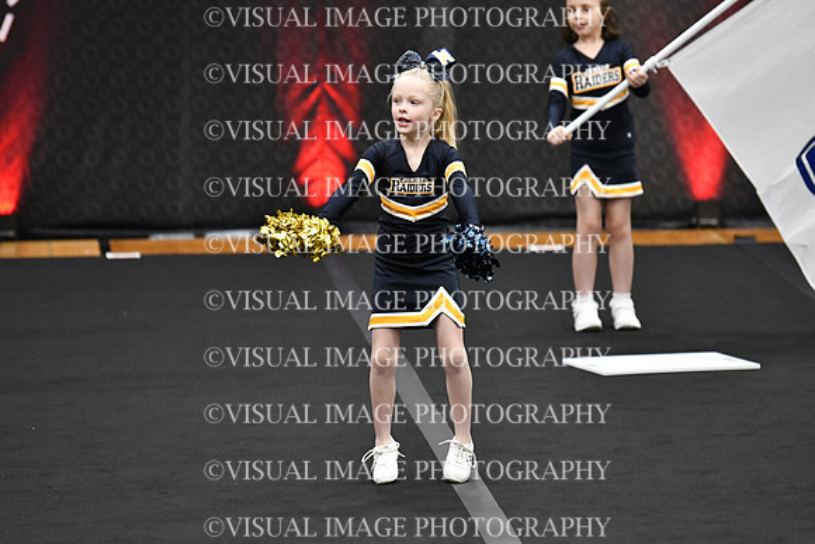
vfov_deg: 5.6
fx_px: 5593
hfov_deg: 8.3
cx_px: 408
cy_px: 272
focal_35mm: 247
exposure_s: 1/800
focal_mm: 165
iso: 5000
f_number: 2.8
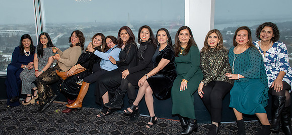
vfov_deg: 32.9
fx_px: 229
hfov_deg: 64.9
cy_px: 66
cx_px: 130
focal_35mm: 31
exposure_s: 1/250
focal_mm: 17
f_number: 9
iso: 640
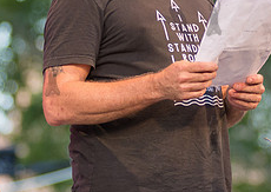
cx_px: 152
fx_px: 2687
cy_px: 40
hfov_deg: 5.8
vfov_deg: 4.1
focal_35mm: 350
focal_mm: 120
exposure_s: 1/500
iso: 1250
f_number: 2.8
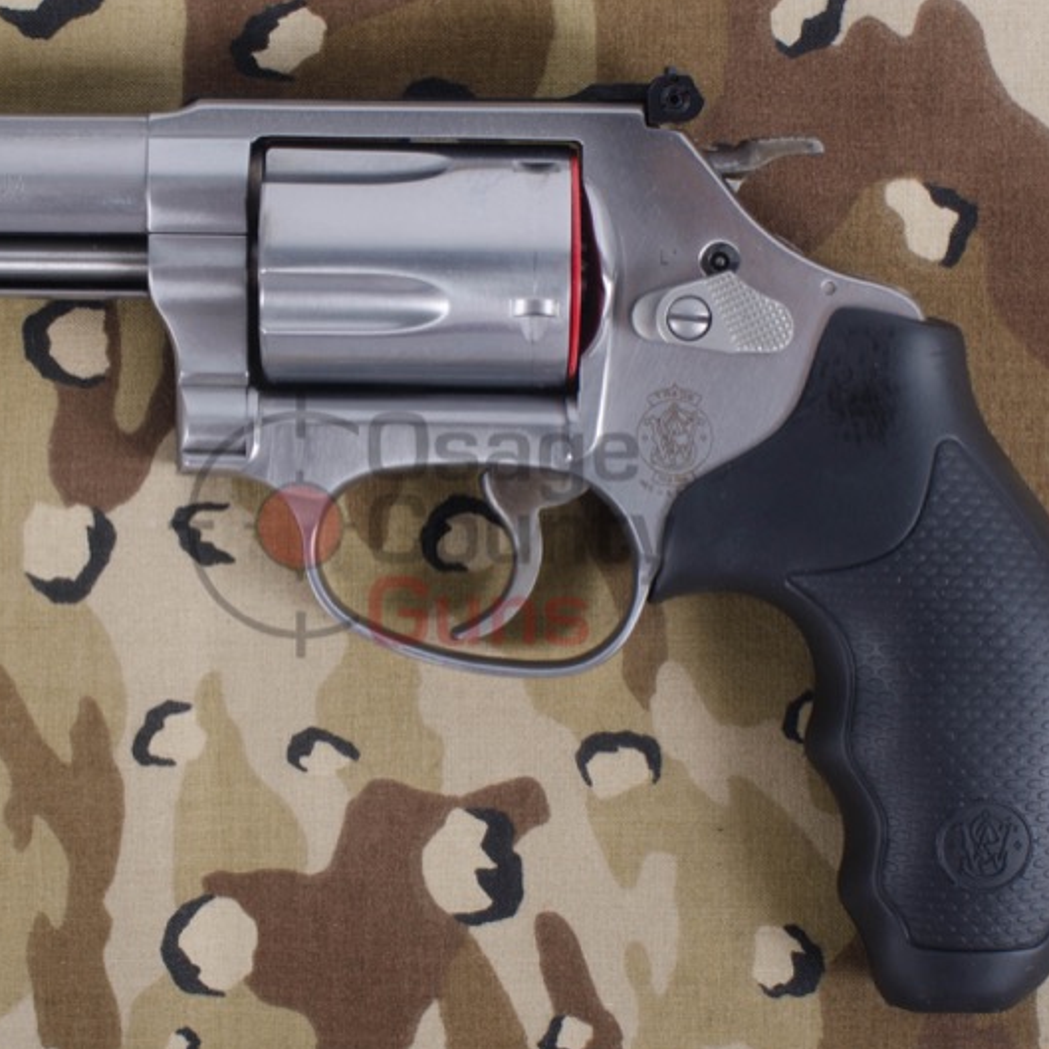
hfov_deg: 31.6
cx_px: 422
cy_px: 526
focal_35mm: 54
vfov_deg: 31.6
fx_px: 1851
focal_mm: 28
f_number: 13
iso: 100
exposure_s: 1/250
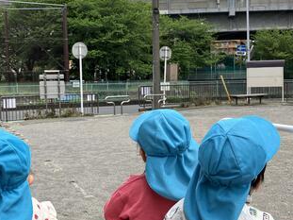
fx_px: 457
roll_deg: +0.8
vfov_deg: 27.0
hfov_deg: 35.6
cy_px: 107
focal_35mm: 54
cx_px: 140
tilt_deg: -4.8
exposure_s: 1/1517
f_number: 1.8
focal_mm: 3.99
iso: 32
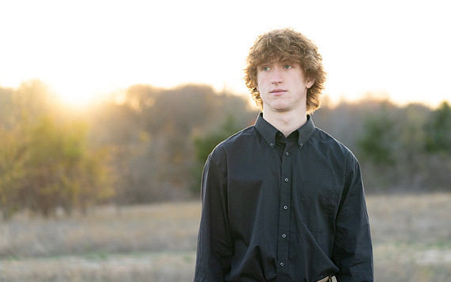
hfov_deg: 23.5
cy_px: 110
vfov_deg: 14.8
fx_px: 1082
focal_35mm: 88
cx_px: 257
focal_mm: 72
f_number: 2.8
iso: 400
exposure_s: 1/320
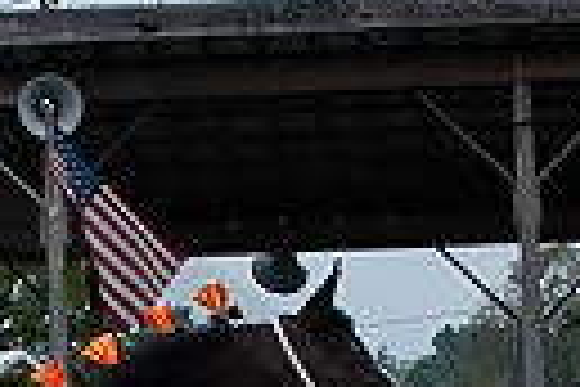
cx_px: -99
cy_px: 736
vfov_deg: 4.3
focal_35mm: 313
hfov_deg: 6.5
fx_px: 5042
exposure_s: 1/1250
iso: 640
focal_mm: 80
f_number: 5.6
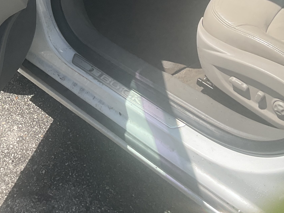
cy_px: 12
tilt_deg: -33.5
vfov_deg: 20.8
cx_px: 31
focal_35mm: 69
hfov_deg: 27.2
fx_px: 566
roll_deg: +3.7
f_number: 1.8
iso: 16
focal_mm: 3
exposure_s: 1/898
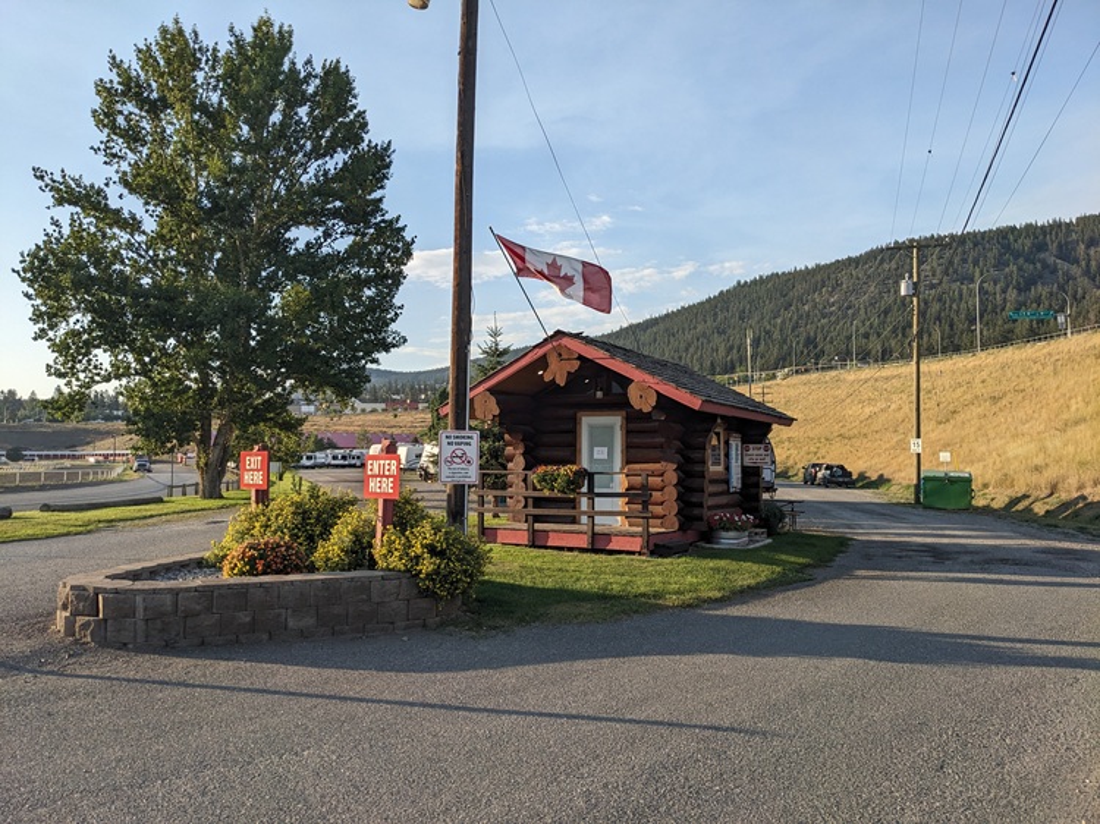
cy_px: 412
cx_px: 550
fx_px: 858
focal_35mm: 27
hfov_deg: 65.3
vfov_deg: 51.3
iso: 63
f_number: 1.73
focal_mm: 4.38
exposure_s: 1/2347
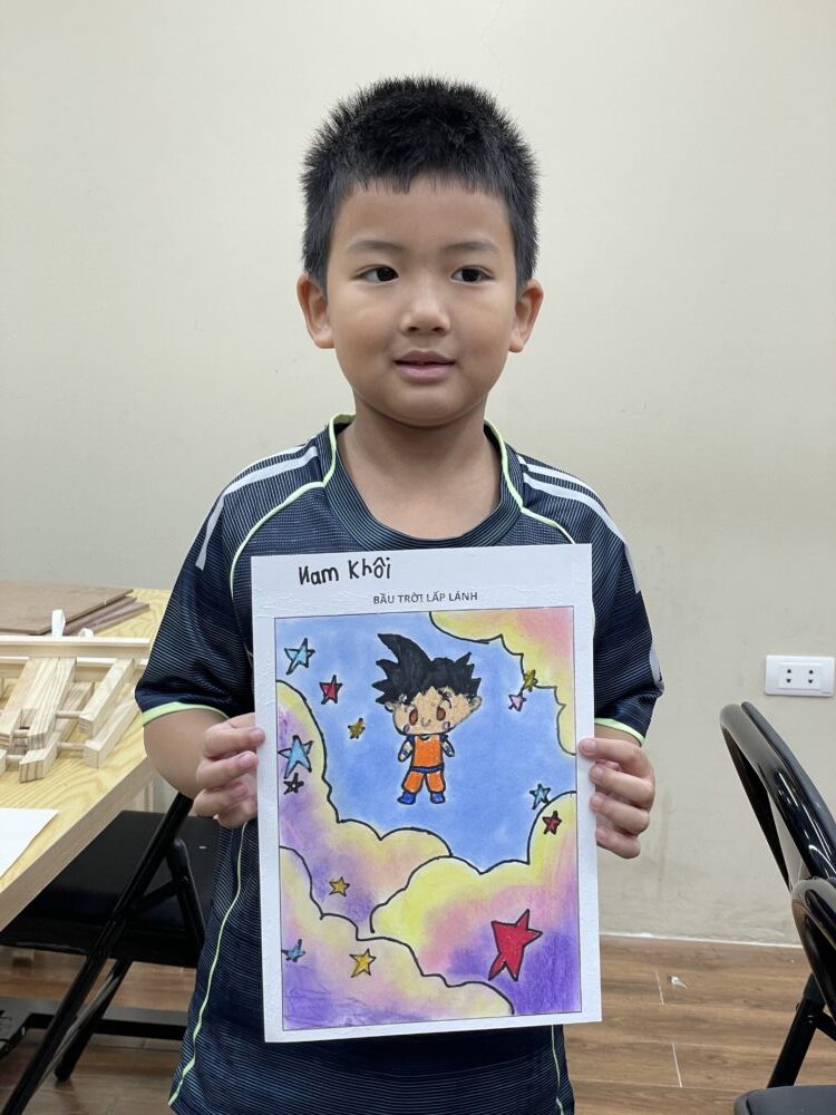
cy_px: 558
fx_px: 1674
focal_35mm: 52
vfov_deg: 36.8
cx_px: 418
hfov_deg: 28.0
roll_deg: -3.2
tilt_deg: -7.2
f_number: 2
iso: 80
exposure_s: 1/100
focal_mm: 6
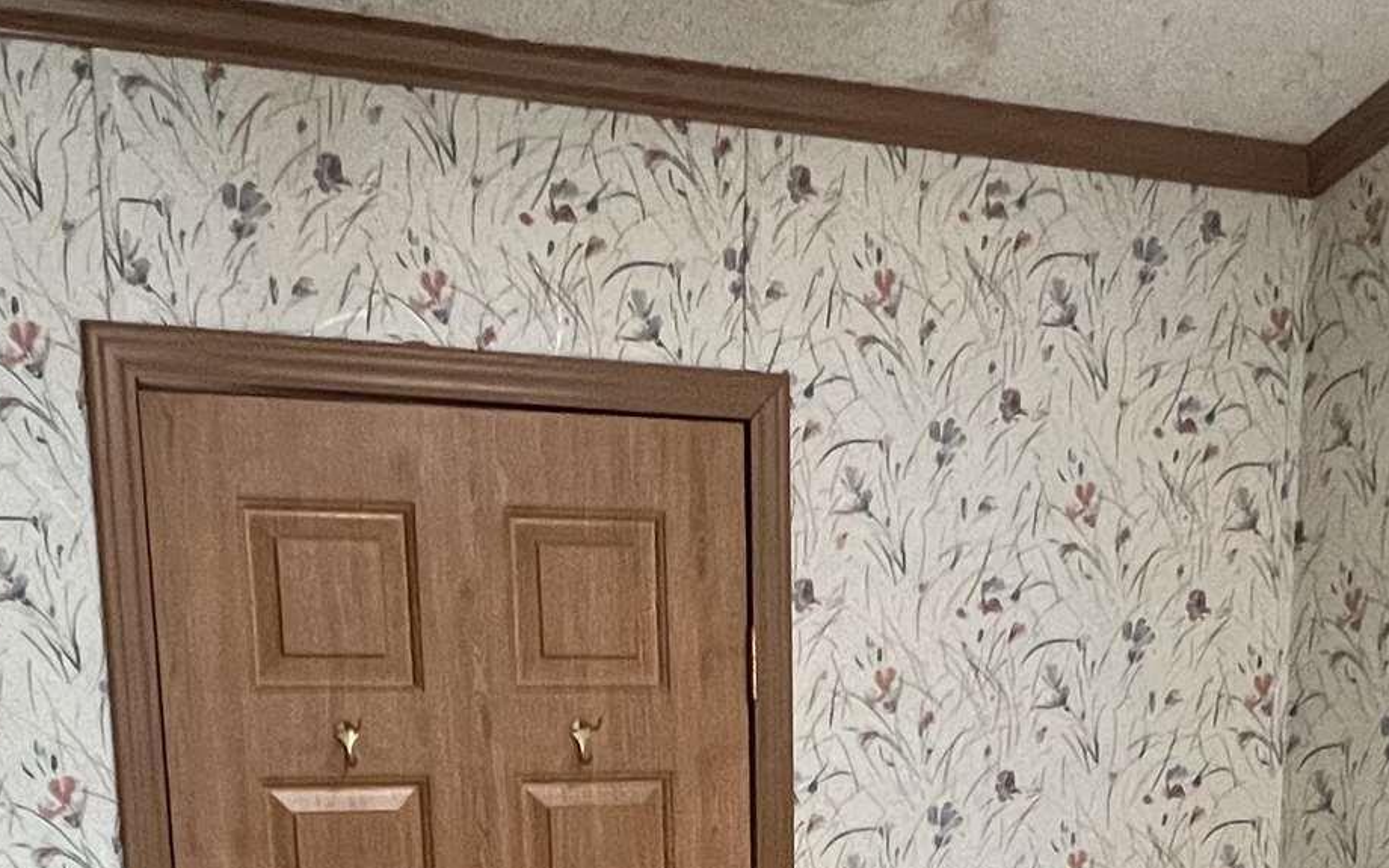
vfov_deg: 22.8
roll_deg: +2.1
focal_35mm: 46
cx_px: 581
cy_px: 1301
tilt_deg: -12.9
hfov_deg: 43.3
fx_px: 1741
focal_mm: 1.57
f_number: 1.8
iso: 320
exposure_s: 1/60
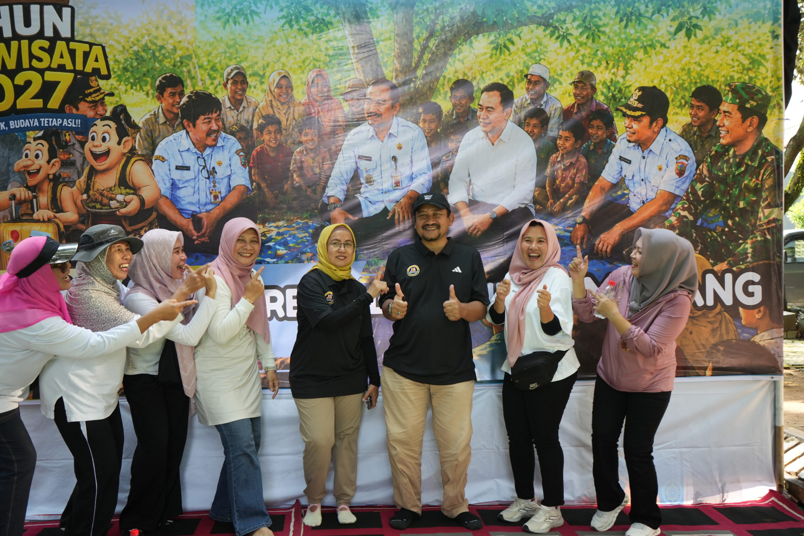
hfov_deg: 53.1
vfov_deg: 36.9
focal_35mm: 36
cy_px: 268
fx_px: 804
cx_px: 402
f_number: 5.6
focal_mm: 36
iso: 500
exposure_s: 1/125
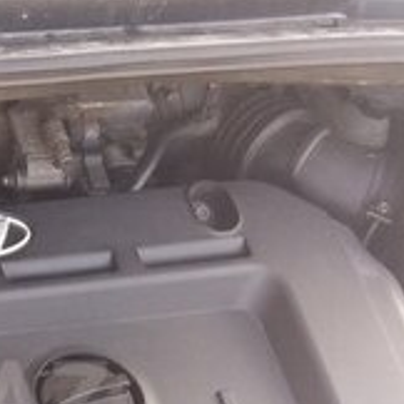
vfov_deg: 16.9
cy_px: 398
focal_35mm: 101
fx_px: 1334
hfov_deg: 16.2
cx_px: -147
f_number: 1.9
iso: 100
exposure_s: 1/100
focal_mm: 3.7
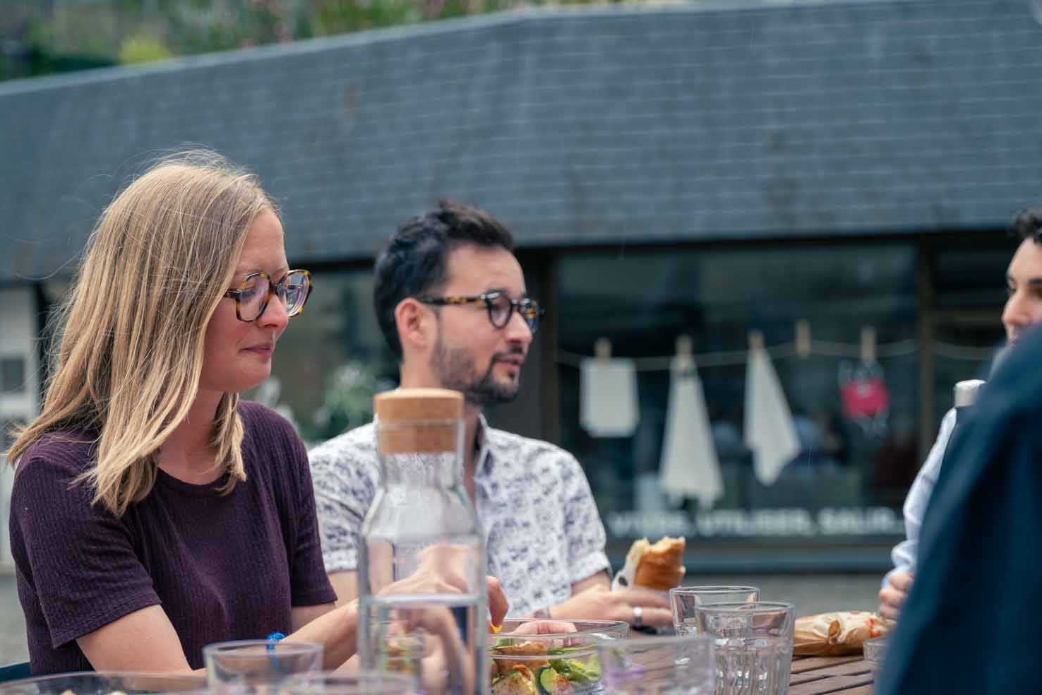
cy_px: 501
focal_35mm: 76
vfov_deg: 17.9
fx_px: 2200
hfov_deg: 26.6
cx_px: 403
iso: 200
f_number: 2.8
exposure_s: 1/160
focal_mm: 51
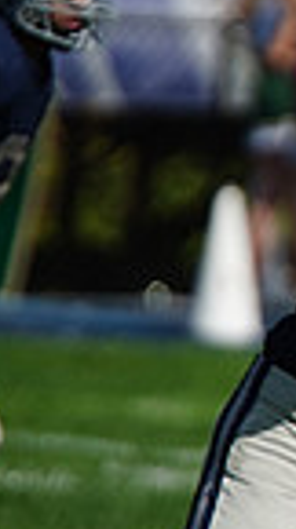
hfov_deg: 1.0
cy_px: 181
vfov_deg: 1.7
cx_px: 925
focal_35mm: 1259
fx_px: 17660
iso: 400
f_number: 2.8
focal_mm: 300
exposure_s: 1/8000
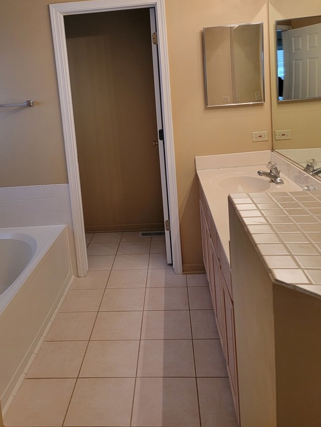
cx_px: 132
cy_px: 145
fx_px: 395
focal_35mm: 32
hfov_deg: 44.0
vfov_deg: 55.7
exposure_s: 1/120
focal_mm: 6.7
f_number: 1.8
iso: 160
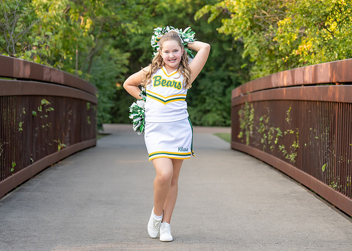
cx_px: 177
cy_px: 127
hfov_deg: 21.8
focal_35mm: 91
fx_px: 914
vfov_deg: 15.7
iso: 640
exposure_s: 1/1000
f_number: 2.8
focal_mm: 70
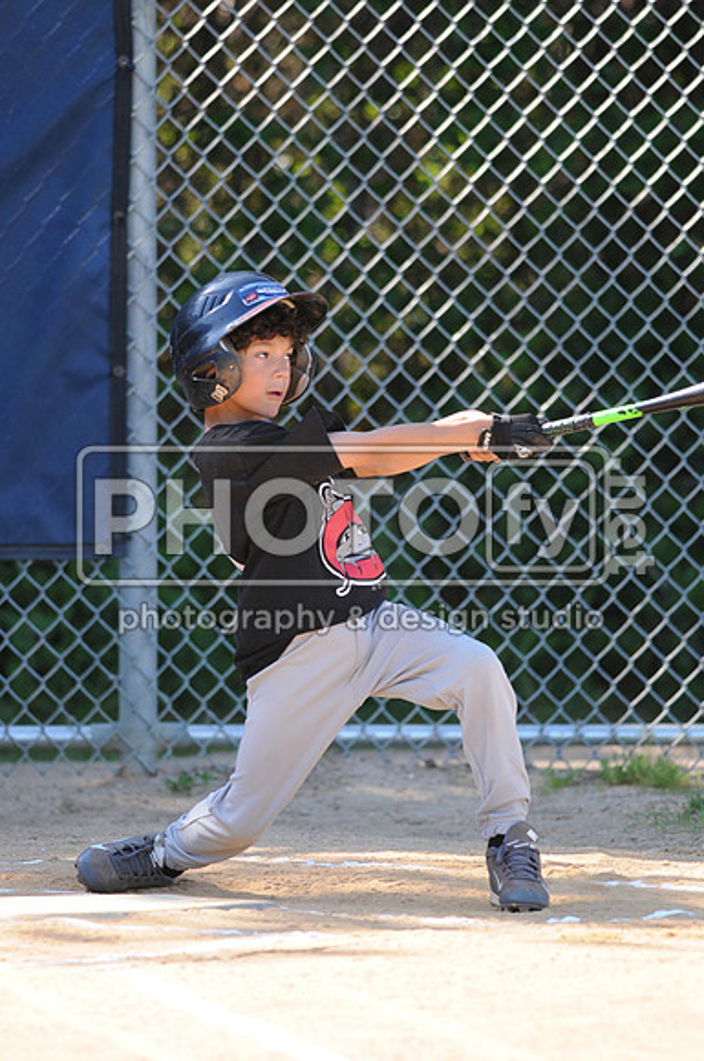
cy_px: 530
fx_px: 13239
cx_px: 352
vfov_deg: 4.6
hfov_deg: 3.0
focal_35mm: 450
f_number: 4
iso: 400
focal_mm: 300
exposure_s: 1/640
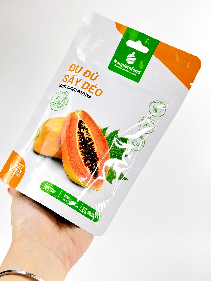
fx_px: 423
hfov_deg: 28.0
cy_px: 140
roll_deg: +0.8
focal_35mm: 52
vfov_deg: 36.8
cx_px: 106
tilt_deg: -13.2
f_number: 1.6
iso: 50
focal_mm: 5.96
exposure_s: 1/75
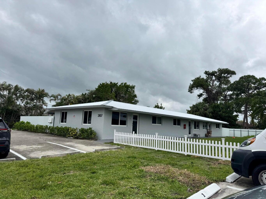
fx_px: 184
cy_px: 100
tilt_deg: +5.8
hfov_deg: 71.6
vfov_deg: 56.8
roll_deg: -2.0
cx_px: 133
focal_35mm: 24
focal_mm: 6.76
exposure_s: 1/7092
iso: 80
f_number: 1.78
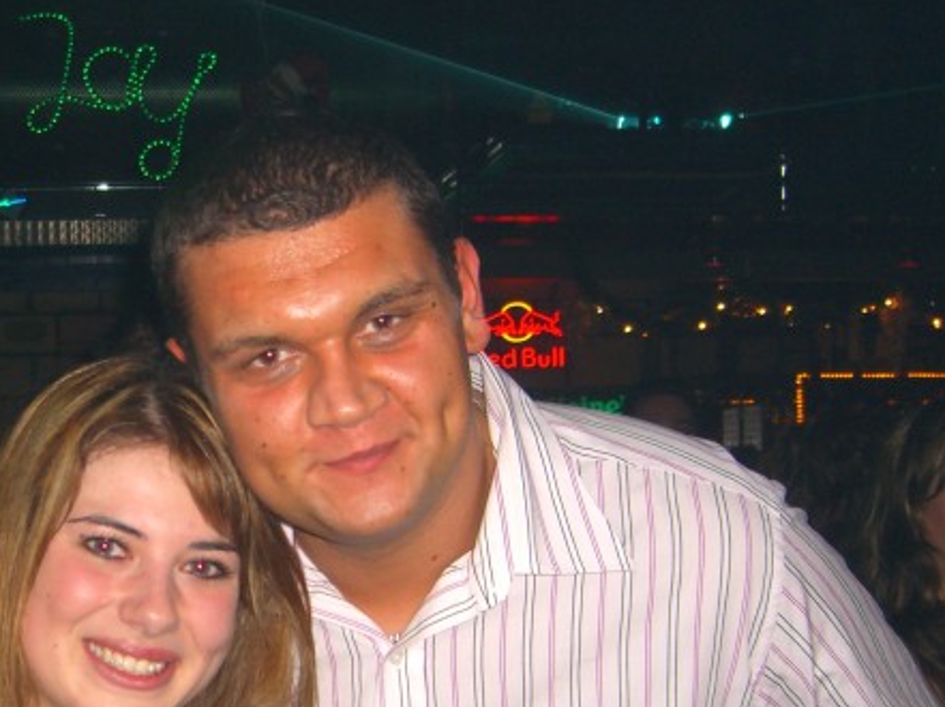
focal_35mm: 69
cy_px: 570
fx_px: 1882
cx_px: 219
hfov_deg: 27.7
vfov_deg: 21.0
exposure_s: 1/60
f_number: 2.8
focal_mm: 7.9
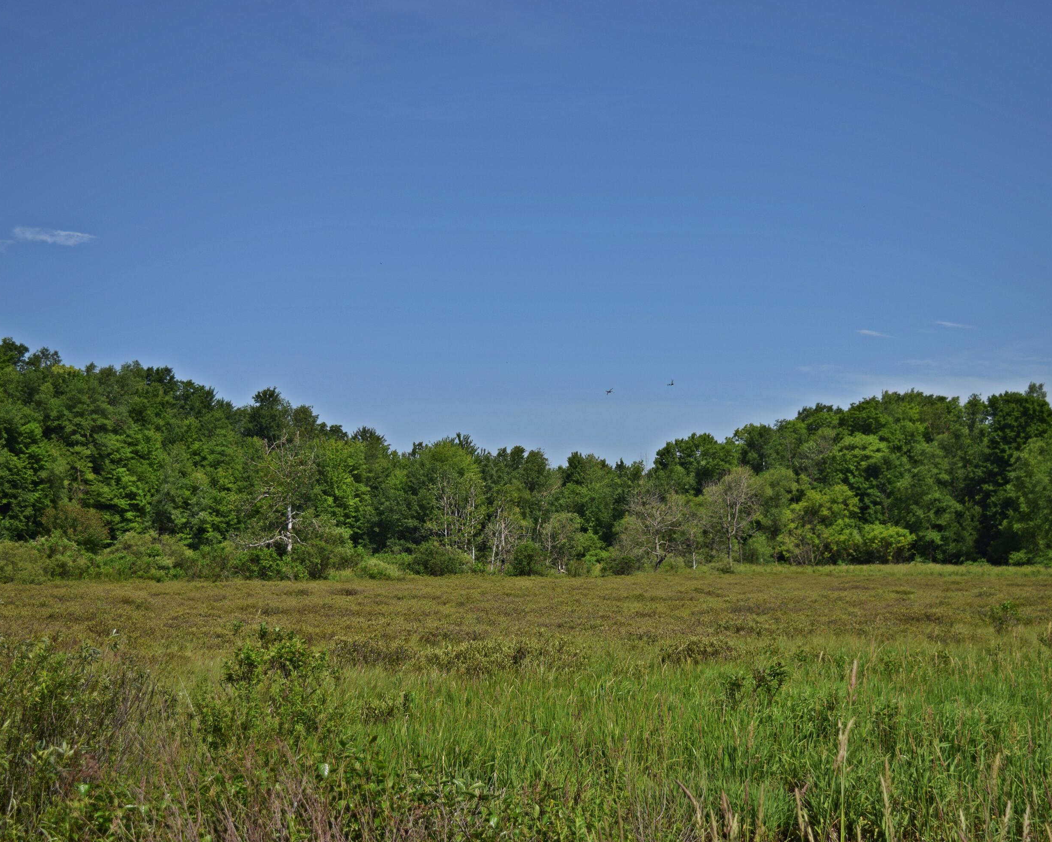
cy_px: 425
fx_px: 1494
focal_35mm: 48
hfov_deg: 38.8
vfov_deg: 31.4
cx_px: 560
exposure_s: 1/2500
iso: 200
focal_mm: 28
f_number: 4.2
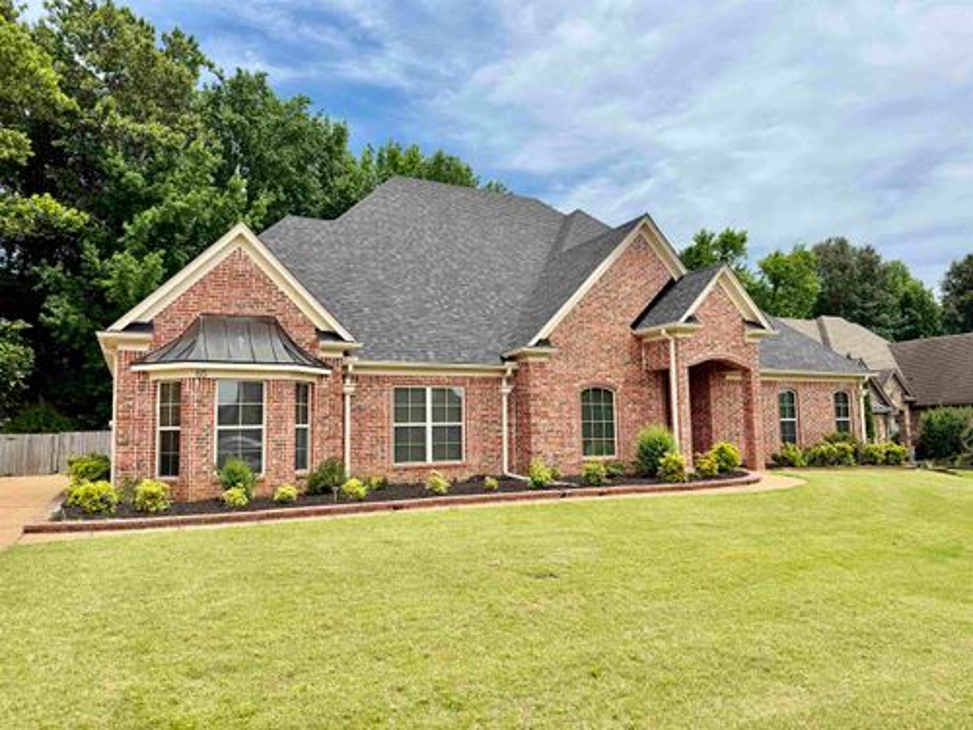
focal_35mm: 24
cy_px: 365
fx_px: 675
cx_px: 486
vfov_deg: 56.8
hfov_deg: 71.6
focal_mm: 6.76
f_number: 1.78
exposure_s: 1/3953
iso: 80
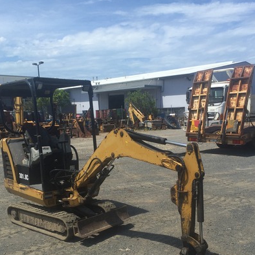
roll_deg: +1.5
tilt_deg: -10.7
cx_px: 124
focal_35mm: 39
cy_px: 187
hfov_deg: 42.8
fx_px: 325
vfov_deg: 41.7
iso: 32
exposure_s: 1/3049
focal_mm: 4.15
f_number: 2.2
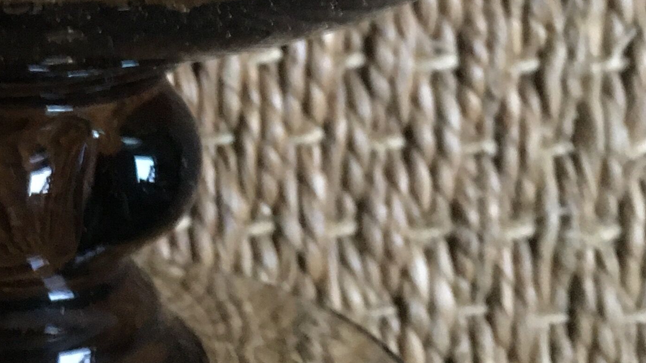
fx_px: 1576
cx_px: 9
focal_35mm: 92
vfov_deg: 12.8
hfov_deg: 22.3
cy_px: -72
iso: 400
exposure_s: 1/17
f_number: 2.2
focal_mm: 4.15
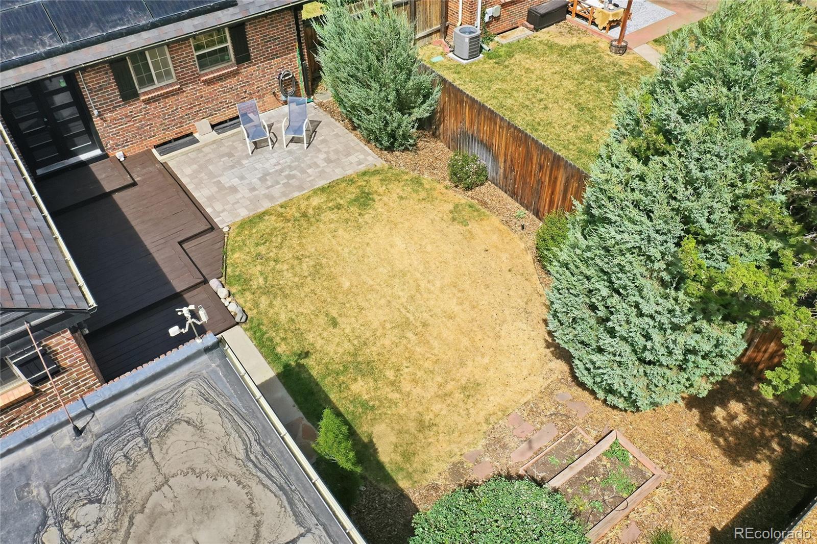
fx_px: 635
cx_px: 408
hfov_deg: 65.5
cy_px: 272
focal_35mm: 28
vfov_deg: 46.4
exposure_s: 1/640
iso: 100
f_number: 6.3
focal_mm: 10.3
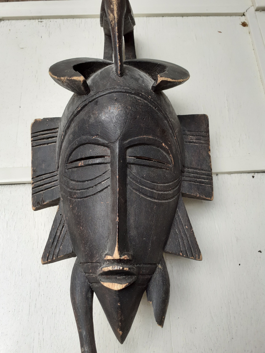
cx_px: 132
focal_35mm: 27
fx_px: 276
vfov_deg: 65.3
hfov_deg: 51.4
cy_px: 176
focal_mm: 3.6
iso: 40
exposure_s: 1/394
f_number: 1.9
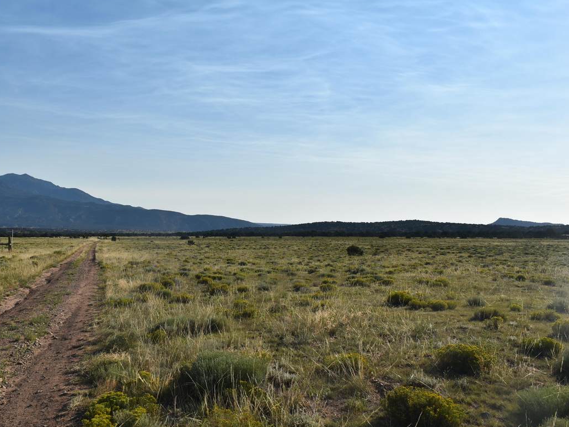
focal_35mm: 38
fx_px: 618
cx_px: 221
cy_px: 227
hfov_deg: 49.1
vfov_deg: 38.1
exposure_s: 1/320
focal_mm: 21
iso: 100
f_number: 9
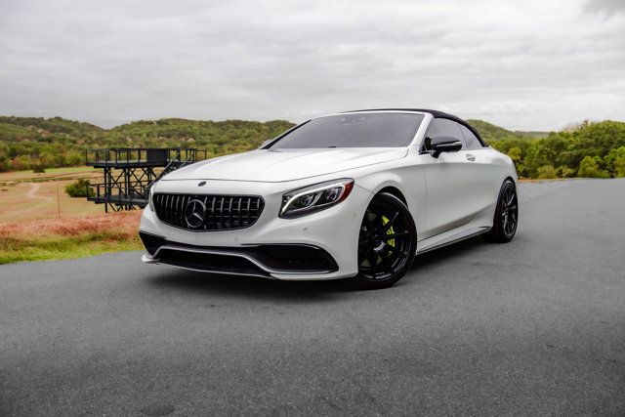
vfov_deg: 36.9
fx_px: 625
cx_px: 312
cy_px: 208
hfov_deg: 53.1
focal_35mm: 36
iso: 640
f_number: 6.3
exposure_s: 1/400
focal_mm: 36
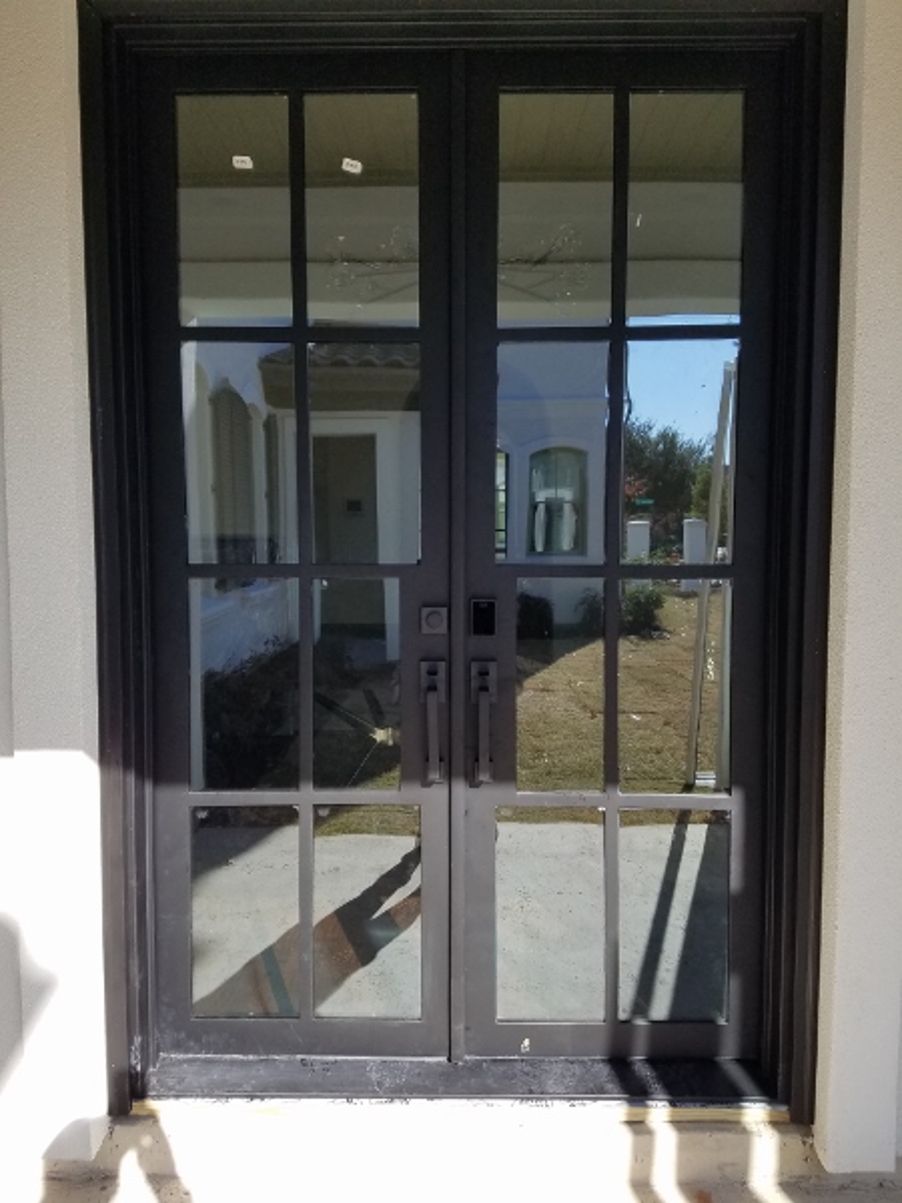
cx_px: 451
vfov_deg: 67.3
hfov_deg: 53.1
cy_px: 602
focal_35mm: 26
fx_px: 903
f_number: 1.7
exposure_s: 1/954
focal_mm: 4.2
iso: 50
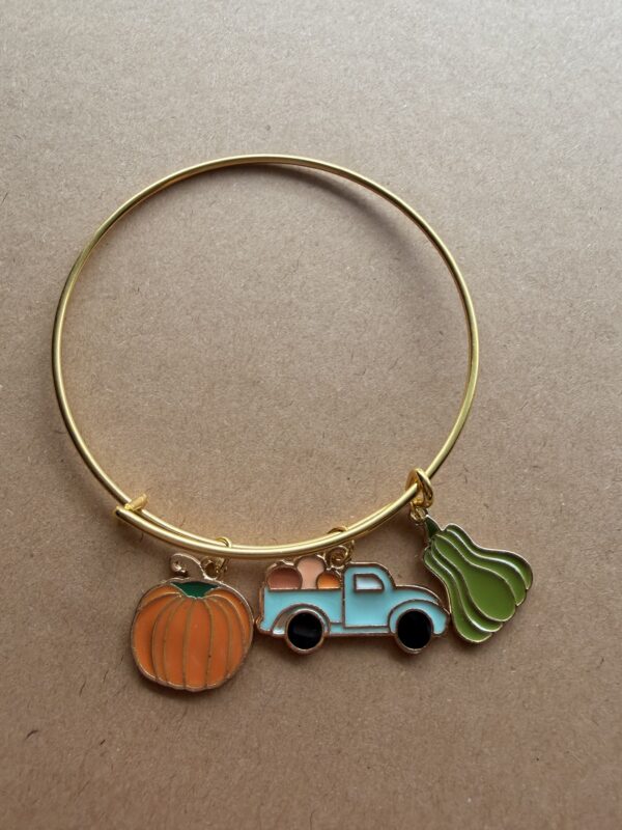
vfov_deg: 67.3
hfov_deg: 53.1
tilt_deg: -73.5
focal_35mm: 26
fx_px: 623
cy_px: 415
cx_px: 311
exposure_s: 1/60
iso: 160
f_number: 2.2
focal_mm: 2.22
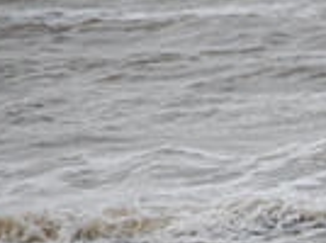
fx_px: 6295
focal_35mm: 670
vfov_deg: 2.2
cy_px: 292
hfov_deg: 3.0
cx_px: 487
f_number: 5.6
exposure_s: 1/2000
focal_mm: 135
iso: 400
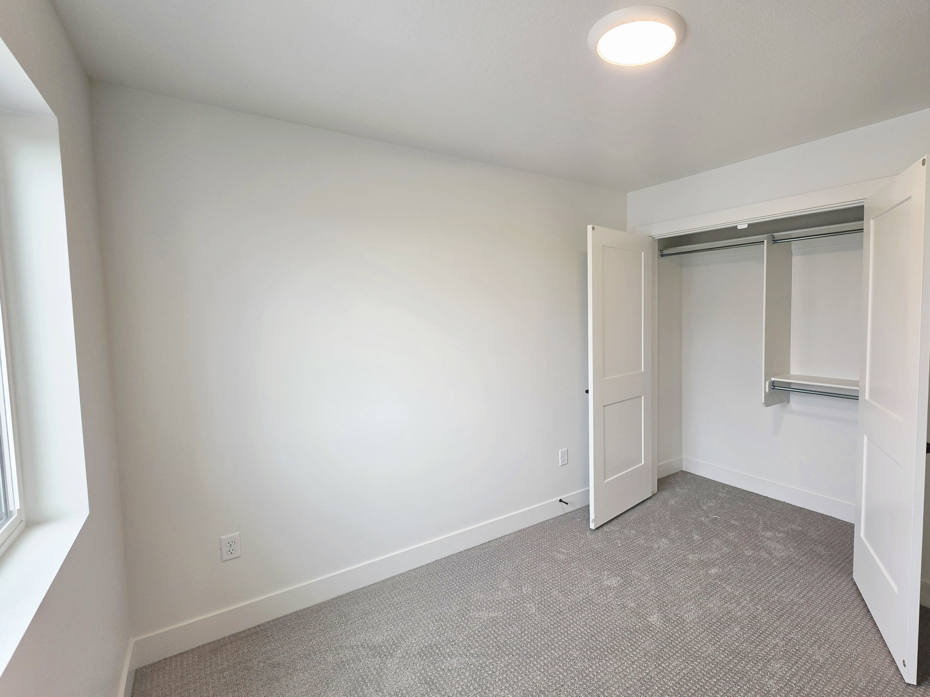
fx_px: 430
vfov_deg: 78.1
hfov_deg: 93.3
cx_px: 555
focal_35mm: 16
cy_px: 344
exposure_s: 1/120
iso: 50
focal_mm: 2.2
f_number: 1.9
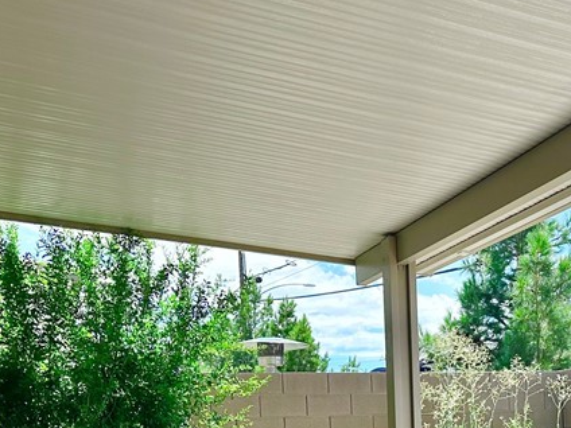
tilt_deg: +0.9
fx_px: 957
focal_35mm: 58
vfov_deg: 24.1
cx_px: 551
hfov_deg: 31.1
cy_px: 427
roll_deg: +1.6
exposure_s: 1/3717
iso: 80
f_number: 1.78
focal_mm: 6.86
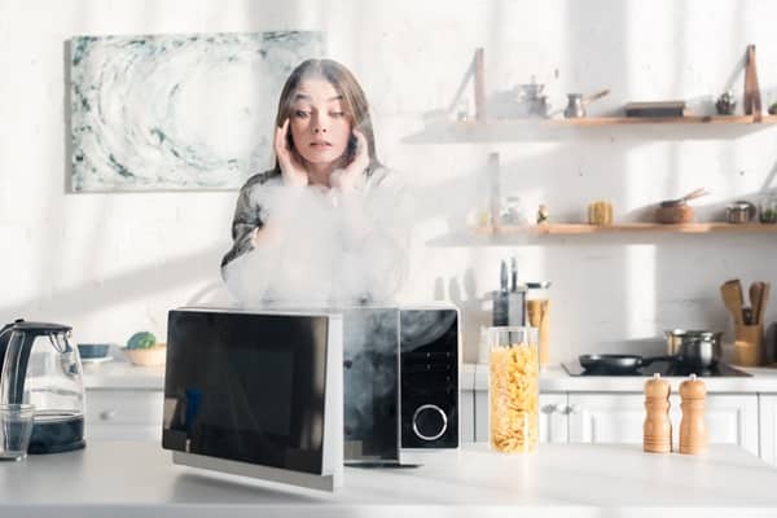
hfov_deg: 39.6
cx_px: 388
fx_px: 1079
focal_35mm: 50
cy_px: 259
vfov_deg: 27.0
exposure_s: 1/320
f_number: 4
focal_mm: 50
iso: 100
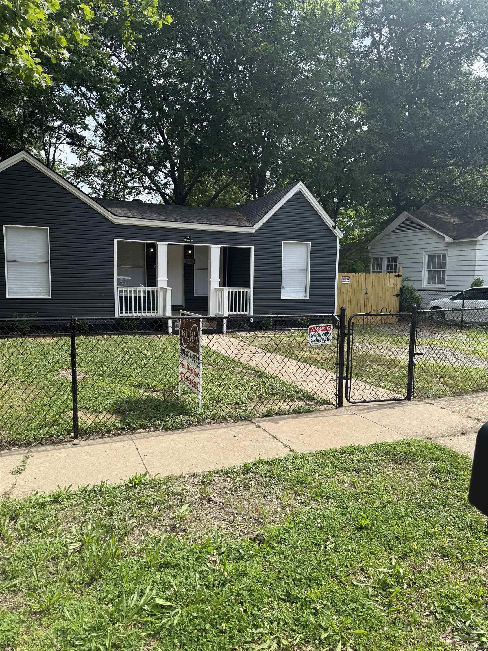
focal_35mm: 24
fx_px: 451
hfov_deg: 56.8
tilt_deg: -3.3
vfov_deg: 71.6
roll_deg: -0.8
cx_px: 244
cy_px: 326
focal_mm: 6.76
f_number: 1.78
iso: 80
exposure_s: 1/2801
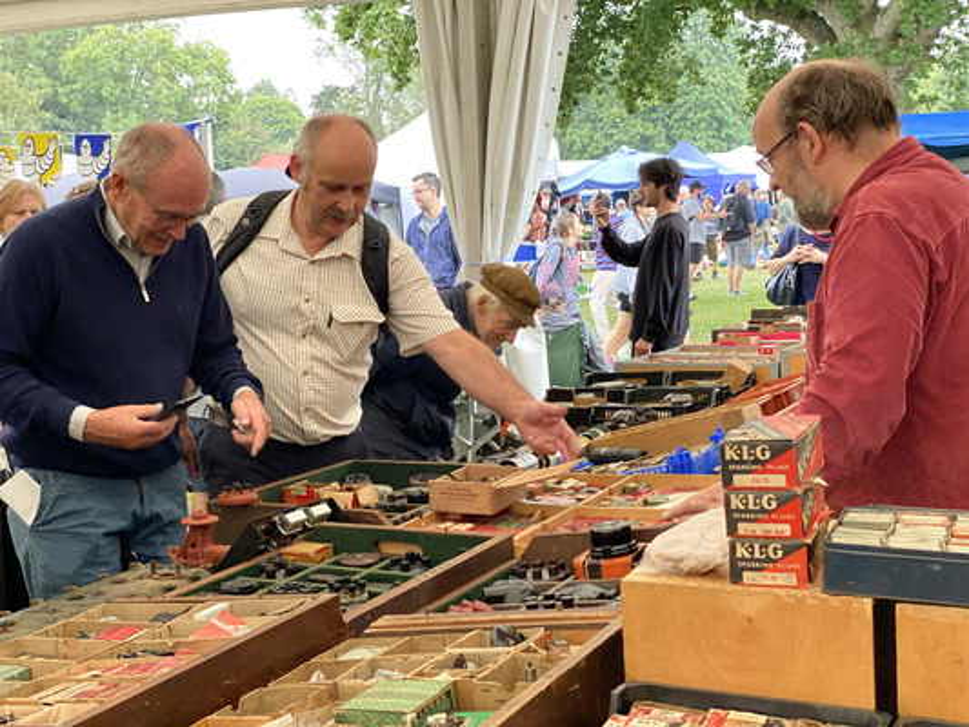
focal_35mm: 52
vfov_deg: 28.0
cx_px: 484
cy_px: 364
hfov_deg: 36.8
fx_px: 1456
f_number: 2
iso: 80
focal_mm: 6
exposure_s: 1/122
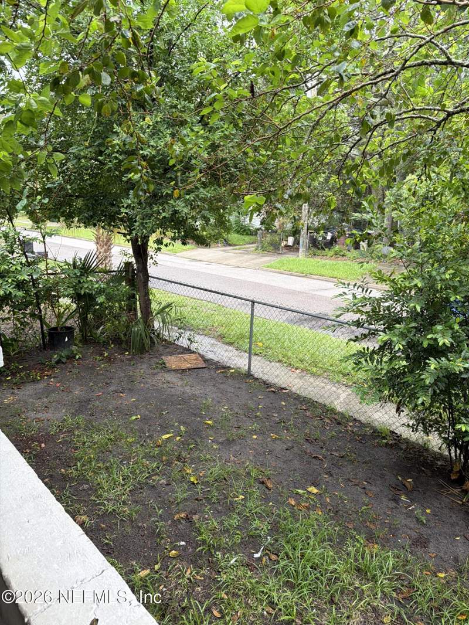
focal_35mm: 24
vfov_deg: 71.6
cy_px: 312
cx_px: 234
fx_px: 433
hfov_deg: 56.8
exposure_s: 1/121
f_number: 1.78
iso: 80
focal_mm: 6.76
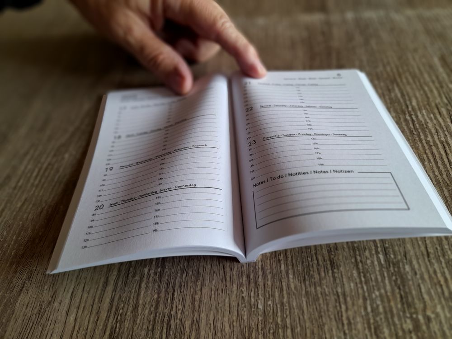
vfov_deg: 54.9
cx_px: 226
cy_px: 170
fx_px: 326
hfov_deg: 69.4
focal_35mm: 25
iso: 80
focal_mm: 4.6
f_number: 2
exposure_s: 1/50
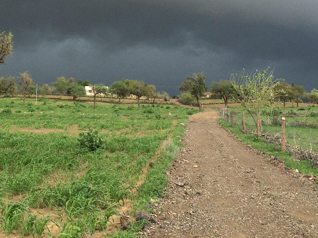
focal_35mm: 61
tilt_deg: +5.9
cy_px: 28
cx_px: 84
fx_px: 560
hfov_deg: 31.2
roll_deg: -1.3
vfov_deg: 23.4
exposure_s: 1/604
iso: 32
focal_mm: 4.15
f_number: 2.2
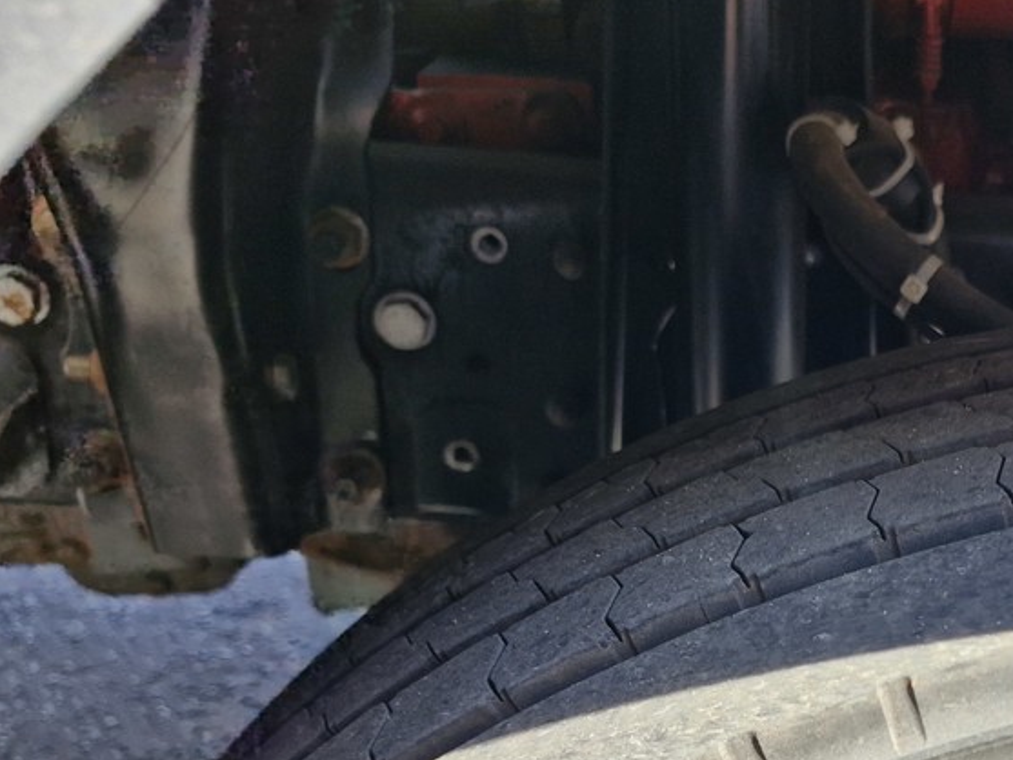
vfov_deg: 29.9
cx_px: 901
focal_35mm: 47
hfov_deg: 37.9
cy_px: 642
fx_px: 1376
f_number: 1.8
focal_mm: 5.54
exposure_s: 1/197
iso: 50
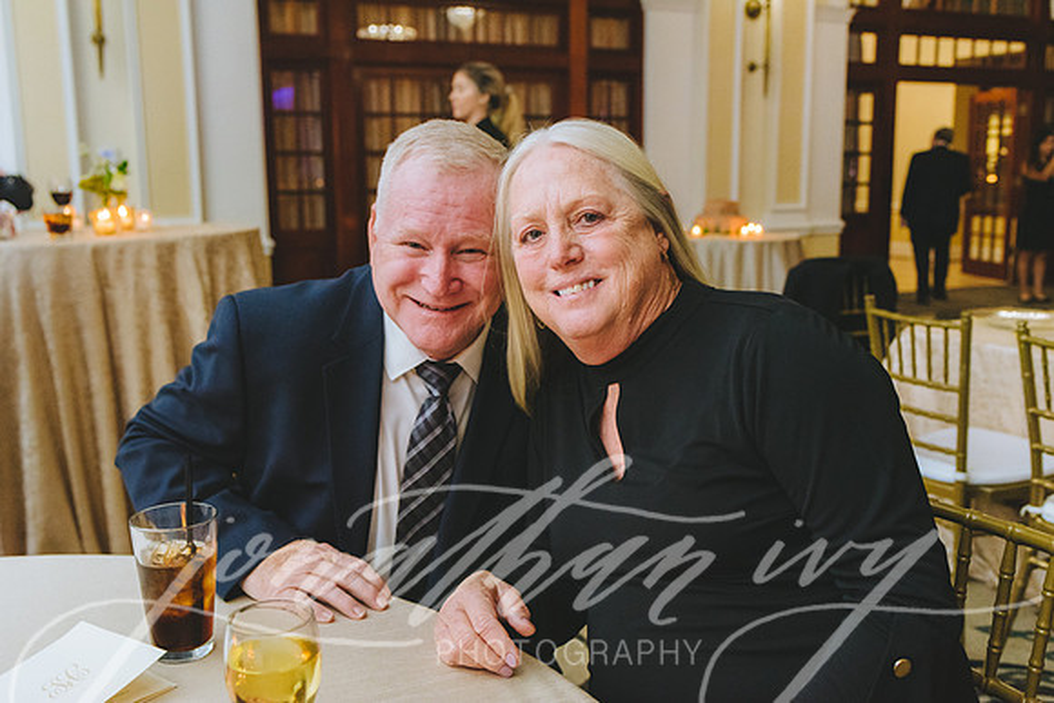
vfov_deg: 37.9
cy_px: 352
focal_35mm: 35
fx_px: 1025
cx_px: 527
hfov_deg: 54.4
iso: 3200
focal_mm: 35
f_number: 4
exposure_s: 1/125
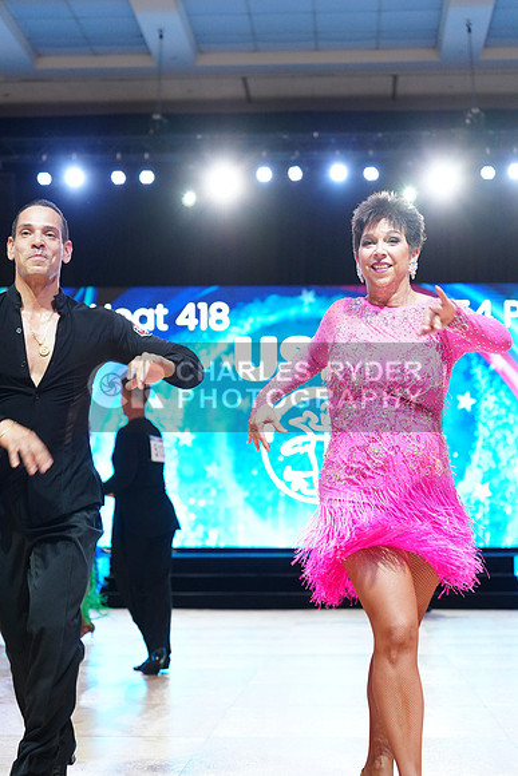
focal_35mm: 70
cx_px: 259
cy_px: 388
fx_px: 1510
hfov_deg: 19.5
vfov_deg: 28.8
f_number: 4
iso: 2500
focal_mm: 70
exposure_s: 1/250
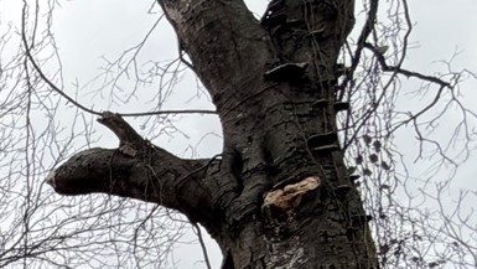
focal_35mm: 76
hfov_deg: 16.7
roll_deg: -2.4
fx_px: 962
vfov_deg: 12.9
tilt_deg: -0.3
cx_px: -574
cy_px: 605
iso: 64
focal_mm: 2.22
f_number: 2.2
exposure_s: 1/427
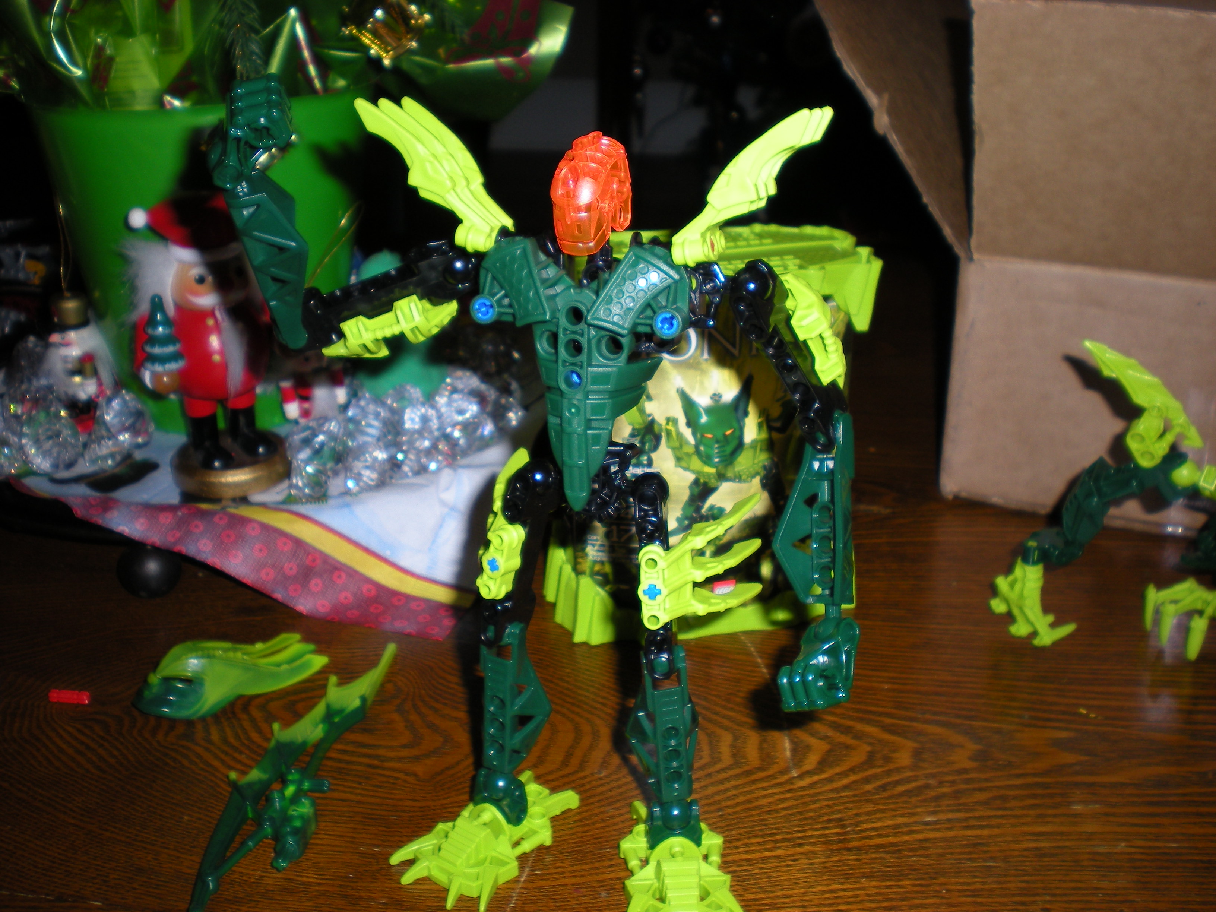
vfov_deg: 37.7
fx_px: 1335
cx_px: 608
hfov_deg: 49.0
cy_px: 456
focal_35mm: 38
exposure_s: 1/60
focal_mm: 6.3
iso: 64
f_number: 3.1
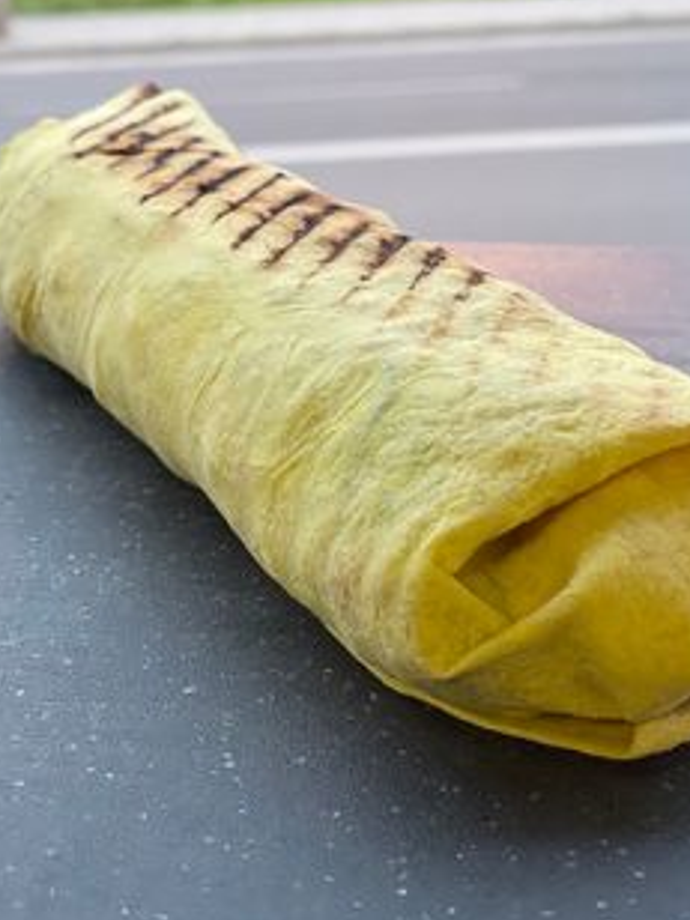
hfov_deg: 20.4
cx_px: 382
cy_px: 354
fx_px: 1914
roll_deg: +1.8
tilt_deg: -15.4
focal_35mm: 72
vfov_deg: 27.0
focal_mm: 6
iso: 250
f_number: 2
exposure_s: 1/110
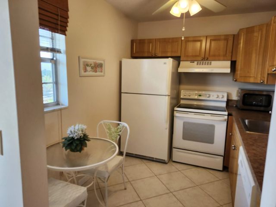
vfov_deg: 58.9
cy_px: 104
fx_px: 183
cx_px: 138
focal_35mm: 23
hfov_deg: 73.9
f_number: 1.8
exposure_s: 1/120
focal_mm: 5.54
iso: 125
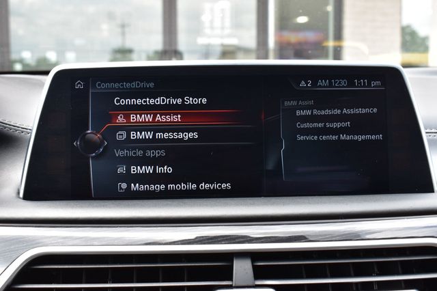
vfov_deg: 30.8
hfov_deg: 45.0
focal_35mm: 44
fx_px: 528
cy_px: 146
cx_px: 218
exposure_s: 1/80
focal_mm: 29
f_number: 8
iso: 400
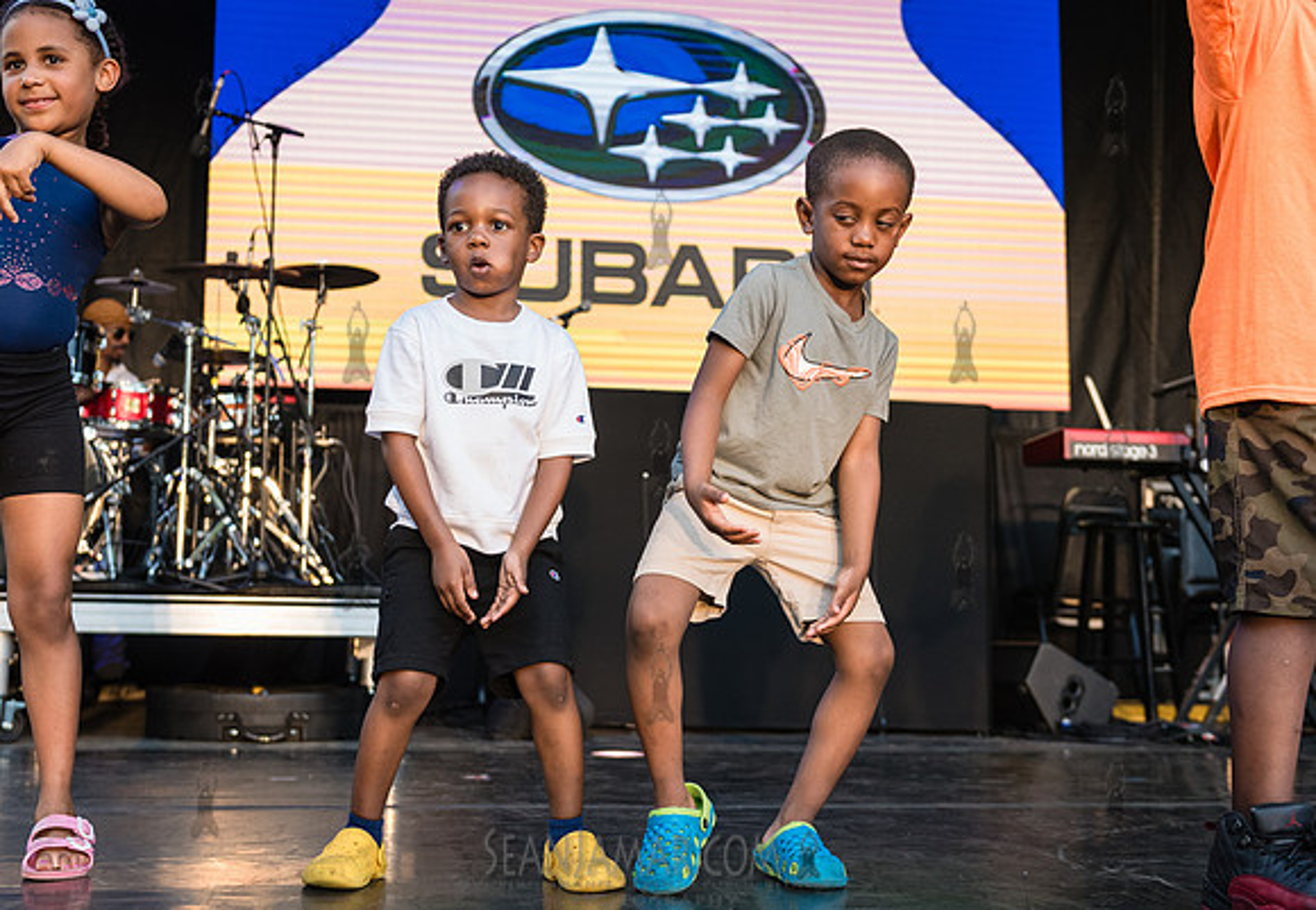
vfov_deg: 29.0
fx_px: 1755
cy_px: 383
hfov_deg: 41.1
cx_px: 610
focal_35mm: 47
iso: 1000
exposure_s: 1/800
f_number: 3.2
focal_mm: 40
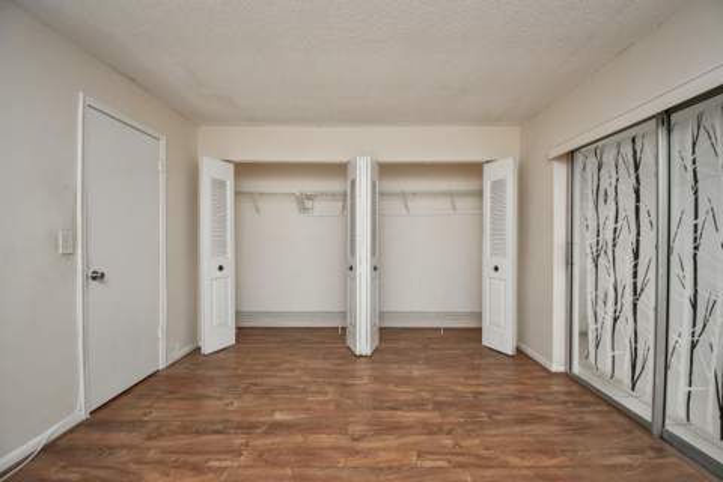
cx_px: 362
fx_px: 301
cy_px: 241
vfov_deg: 77.3
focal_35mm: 15
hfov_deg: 100.4
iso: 800
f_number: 4.5
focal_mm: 10
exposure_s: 1/200
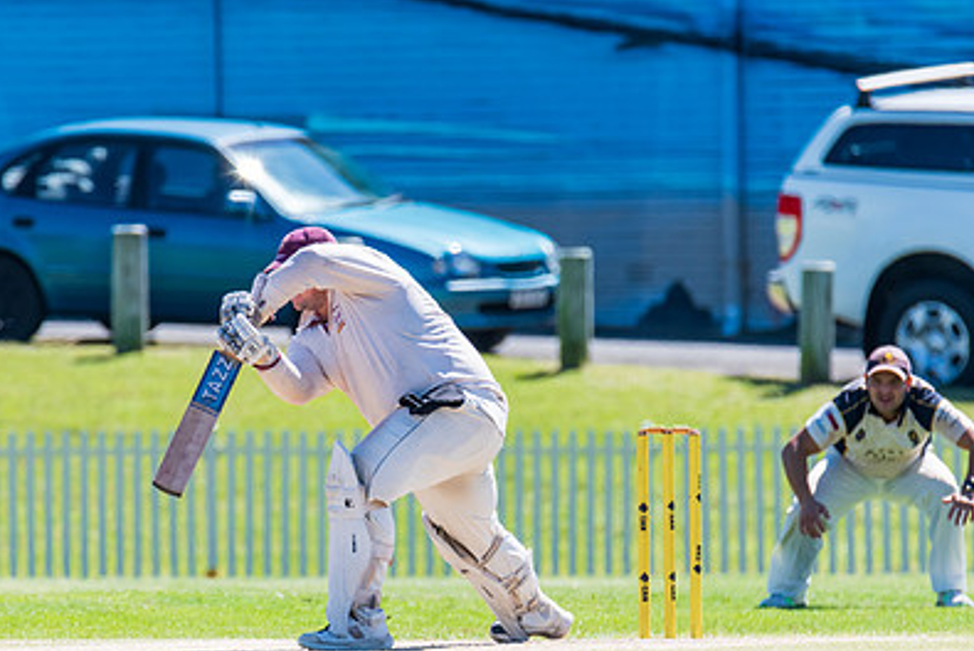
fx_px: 25558
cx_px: 394
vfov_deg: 1.5
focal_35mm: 944
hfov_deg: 2.2
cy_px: 387
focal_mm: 600
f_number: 6.3
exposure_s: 1/2000
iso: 640
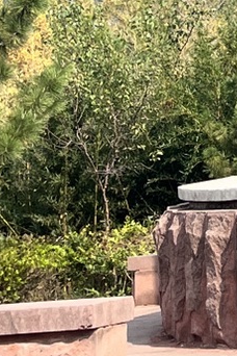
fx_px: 1560
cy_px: -260
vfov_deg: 12.1
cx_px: 574
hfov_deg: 8.0
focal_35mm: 158
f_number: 1.6
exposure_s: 1/2825
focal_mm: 5.1
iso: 50
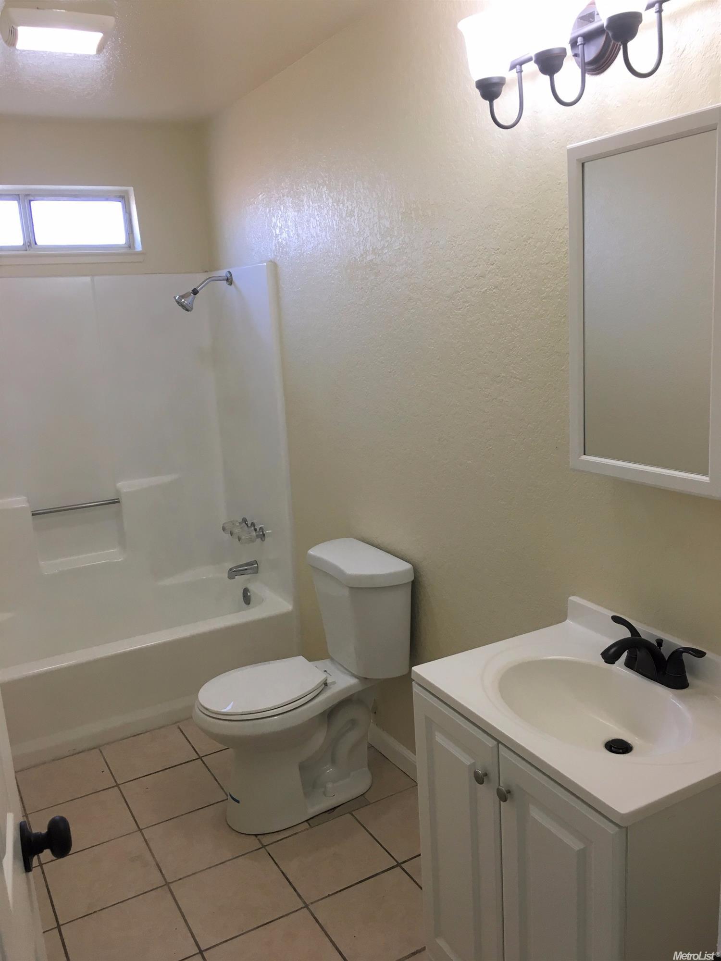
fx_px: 805
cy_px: 480
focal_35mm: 29
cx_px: 360
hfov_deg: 48.2
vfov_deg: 61.7
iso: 64
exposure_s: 1/30
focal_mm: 4.15
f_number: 2.2
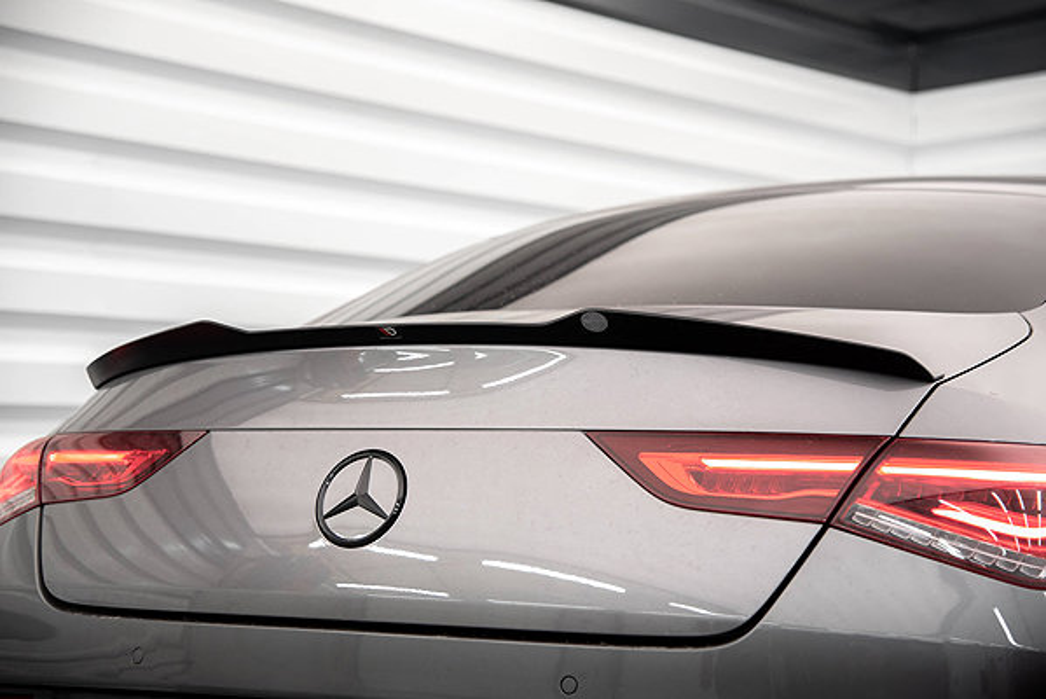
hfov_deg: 31.7
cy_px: 350
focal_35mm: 63
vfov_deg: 21.4
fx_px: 1844
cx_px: 530
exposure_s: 1/160
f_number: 4
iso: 2000
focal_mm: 62
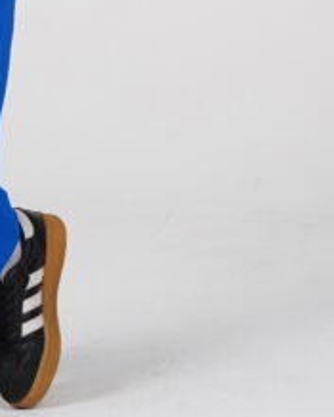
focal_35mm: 328
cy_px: -322
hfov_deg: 4.7
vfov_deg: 5.8
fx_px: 4056
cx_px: -71
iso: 125
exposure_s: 1/160
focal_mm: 85
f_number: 5
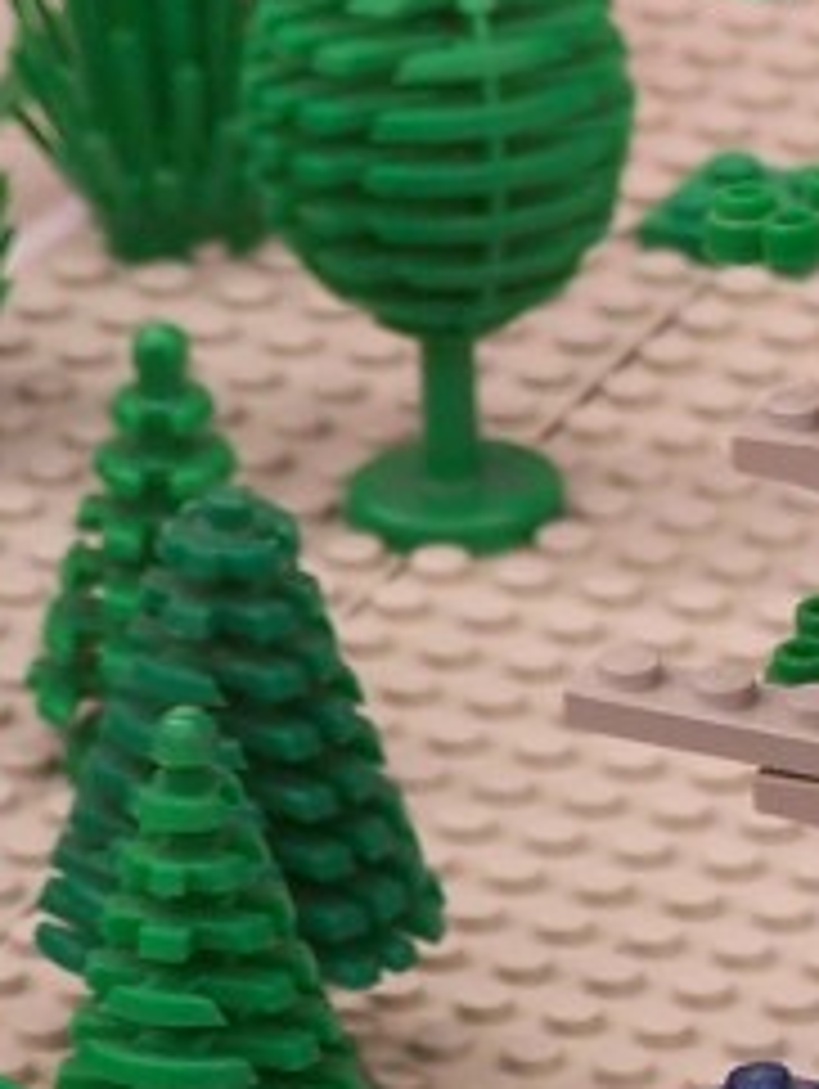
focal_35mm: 714
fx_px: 22484
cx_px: 1580
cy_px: 126
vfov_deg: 2.8
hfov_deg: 2.1
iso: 80
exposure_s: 1/3
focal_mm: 28
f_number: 3.2
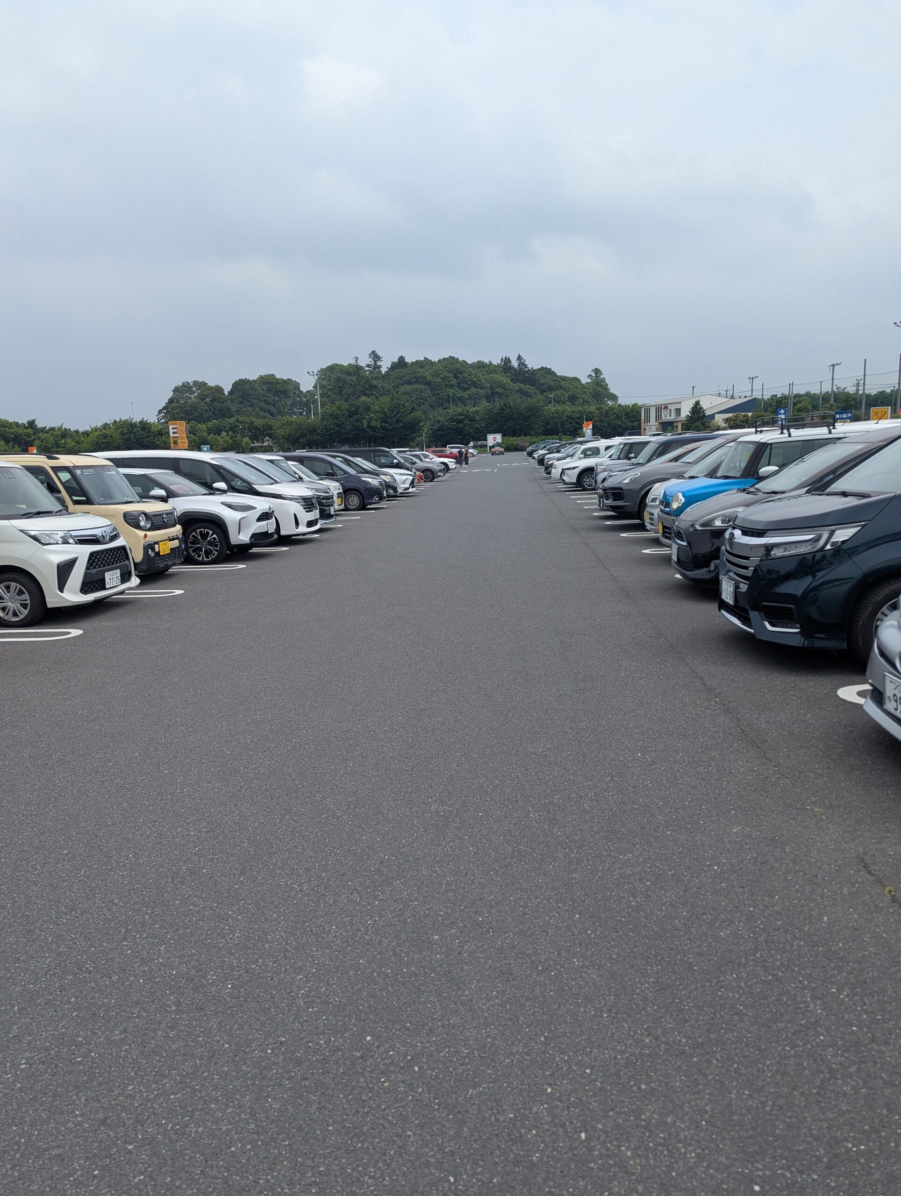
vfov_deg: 71.5
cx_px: 450
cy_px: 598
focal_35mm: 24
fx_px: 831
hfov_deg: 56.9
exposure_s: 1/2309
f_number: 1.85
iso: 47
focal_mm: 6.81
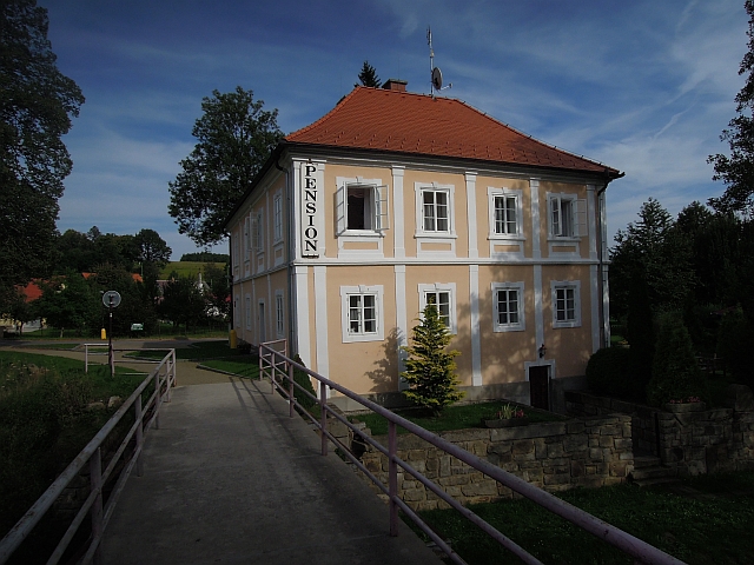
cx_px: 377
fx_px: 523
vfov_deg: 56.8
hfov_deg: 71.6
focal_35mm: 24
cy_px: 282
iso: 160
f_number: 5.6
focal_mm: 4.3
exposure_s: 1/2000
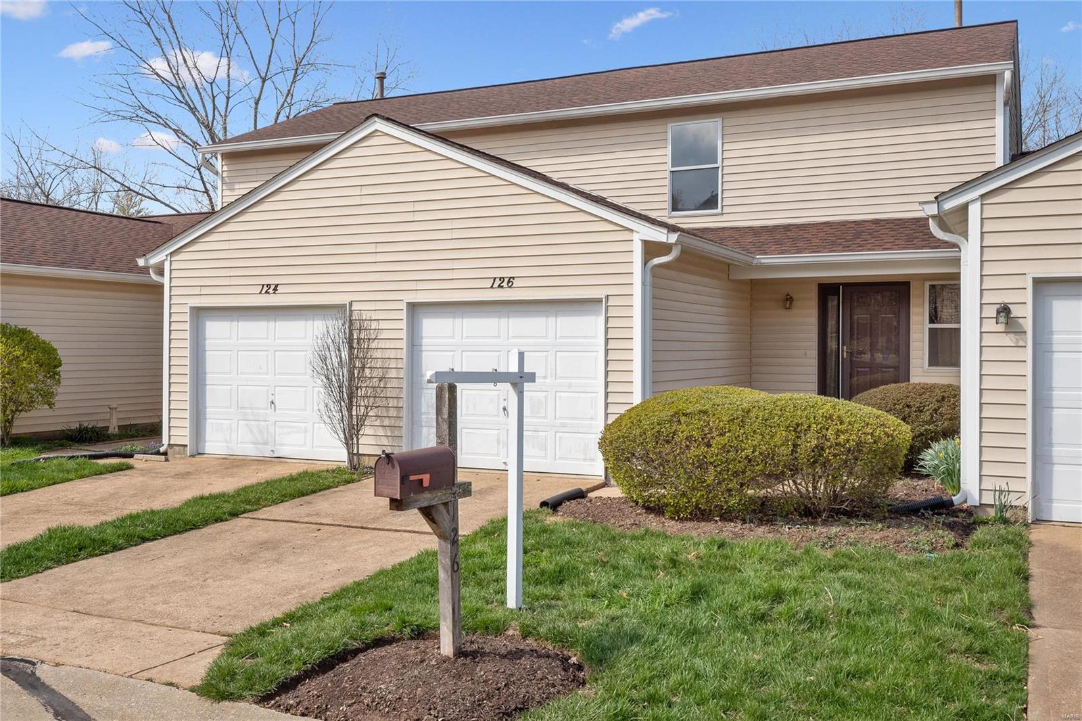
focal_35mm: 36
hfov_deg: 53.1
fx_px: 1082
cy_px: 360
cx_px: 541
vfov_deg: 36.9
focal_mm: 18
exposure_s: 1/400
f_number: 8
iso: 400
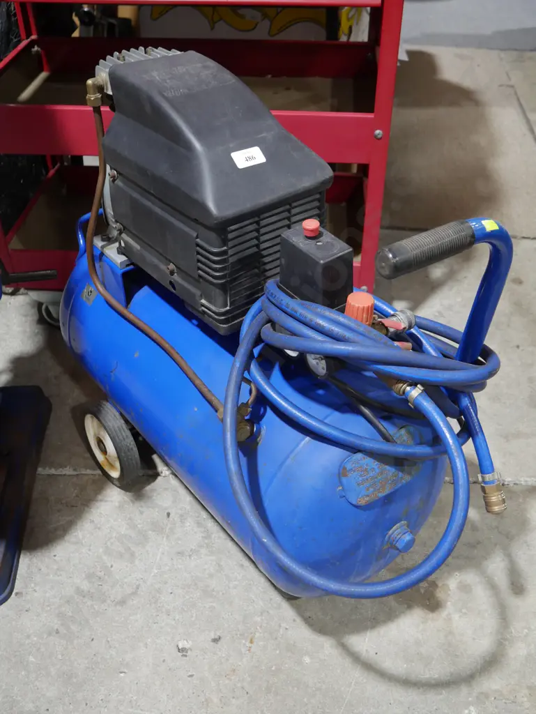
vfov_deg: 51.3
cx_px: 268
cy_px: 357
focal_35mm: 36
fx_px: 743
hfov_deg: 39.7
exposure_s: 1/60
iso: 640
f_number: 4
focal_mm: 18
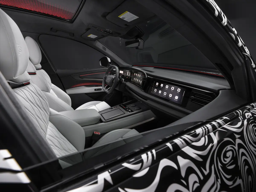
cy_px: 96
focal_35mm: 16
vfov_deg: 78.1
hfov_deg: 94.5
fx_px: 118
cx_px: 128
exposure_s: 1/10
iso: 250
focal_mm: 20
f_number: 9
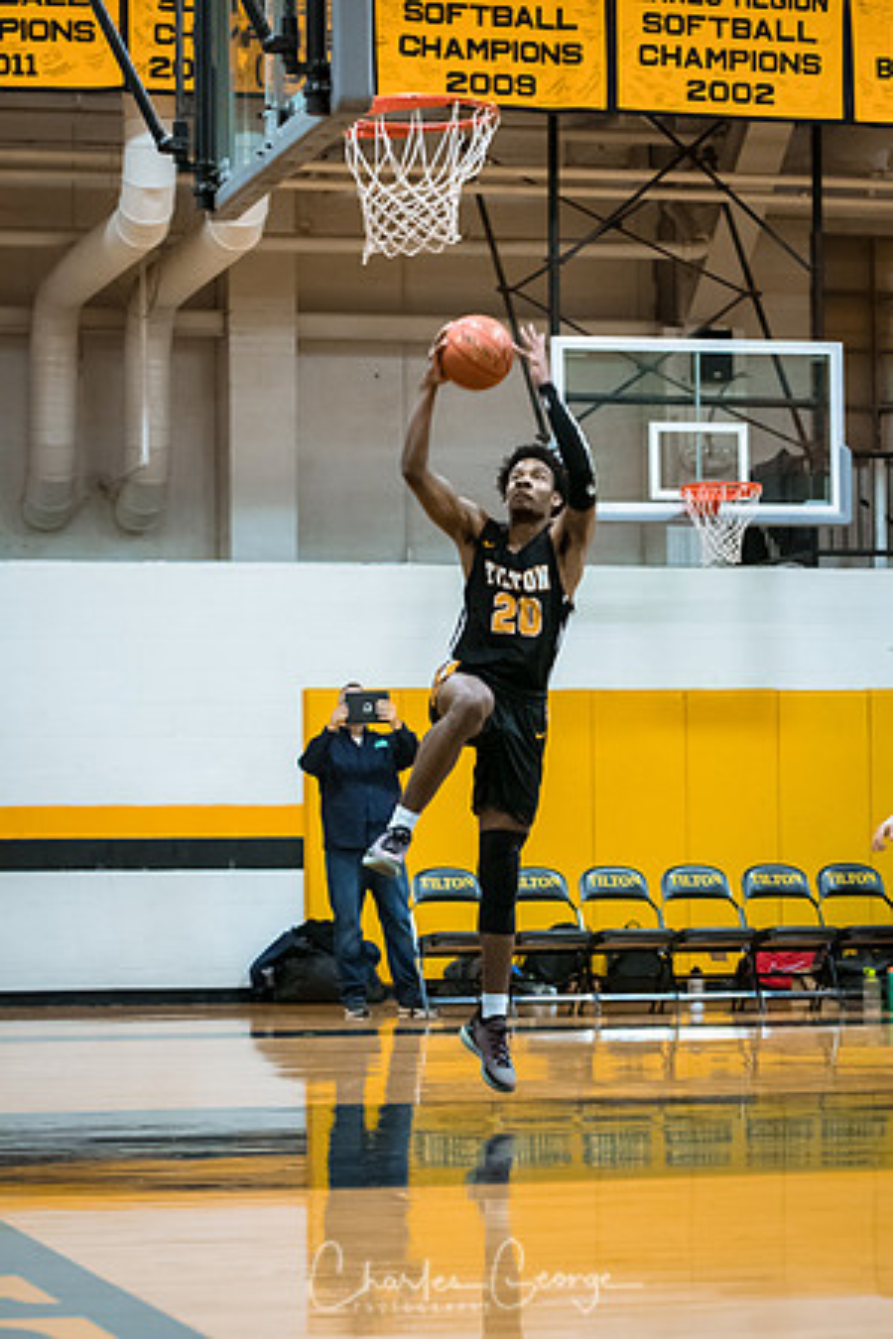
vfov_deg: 19.5
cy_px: 670
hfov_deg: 13.0
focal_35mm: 105
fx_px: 3907
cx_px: 446
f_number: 2.8
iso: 3200
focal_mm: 70
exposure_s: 1/400
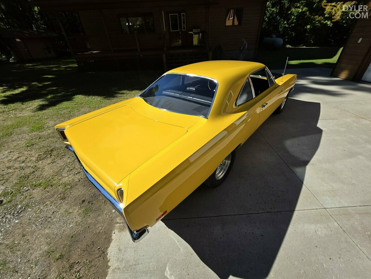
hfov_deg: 106.2
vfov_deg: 89.9
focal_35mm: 13
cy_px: 140
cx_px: 186
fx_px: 139
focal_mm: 2.2
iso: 20
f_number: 1.9
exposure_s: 1/1099
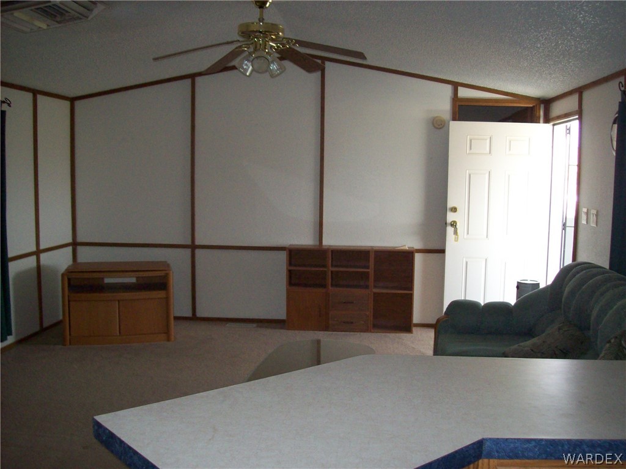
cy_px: 234
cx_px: 313
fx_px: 651
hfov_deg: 51.4
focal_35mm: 36
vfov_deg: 39.6
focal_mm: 6
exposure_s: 1/64
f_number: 2.7
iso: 200
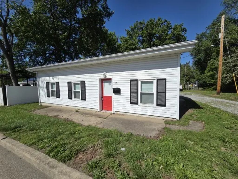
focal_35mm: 13
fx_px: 89
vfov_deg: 89.9
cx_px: 119
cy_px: 90
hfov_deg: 106.2
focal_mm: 2.2
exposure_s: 1/3354
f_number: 2.2
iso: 50
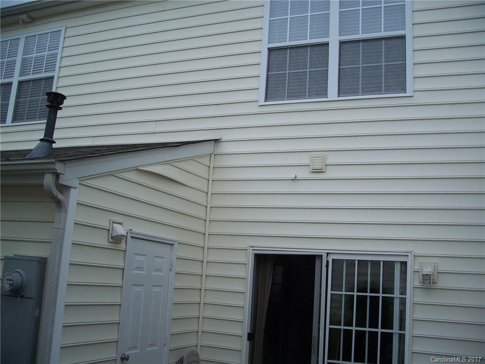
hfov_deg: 50.1
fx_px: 518
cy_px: 182
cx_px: 242
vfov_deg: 38.7
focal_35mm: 37
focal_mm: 7.8
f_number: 2.8
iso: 64
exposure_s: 1/200
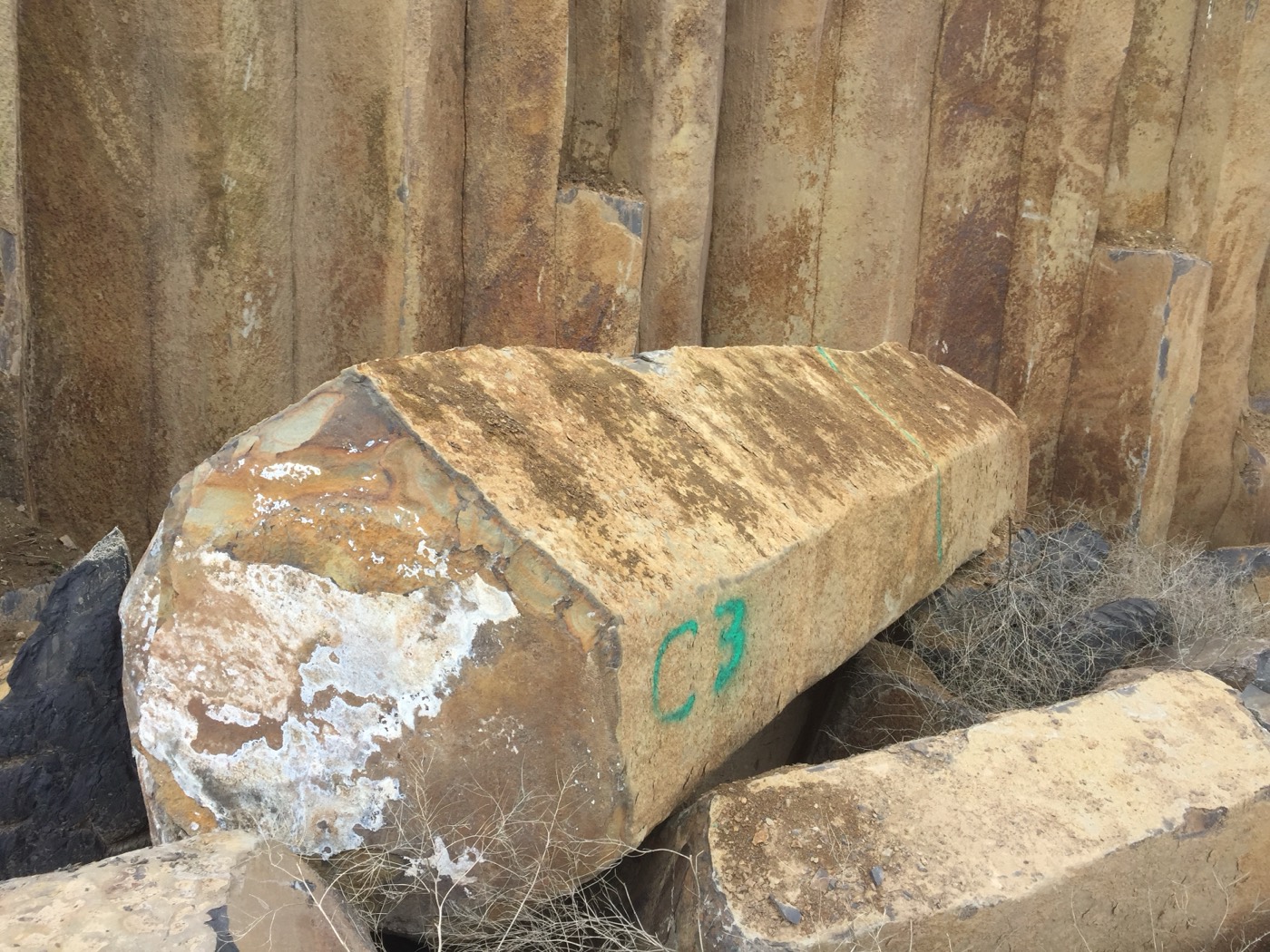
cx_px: 635
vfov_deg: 48.2
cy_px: 476
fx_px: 1064
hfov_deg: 61.7
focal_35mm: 29
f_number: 2.2
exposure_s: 1/408
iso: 32
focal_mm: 4.15
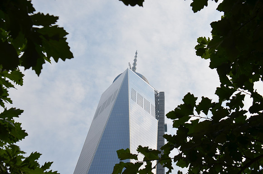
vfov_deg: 20.5
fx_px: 481
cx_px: 132
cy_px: 87
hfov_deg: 30.6
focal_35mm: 66
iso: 100
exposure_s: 1/320
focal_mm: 44
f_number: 9
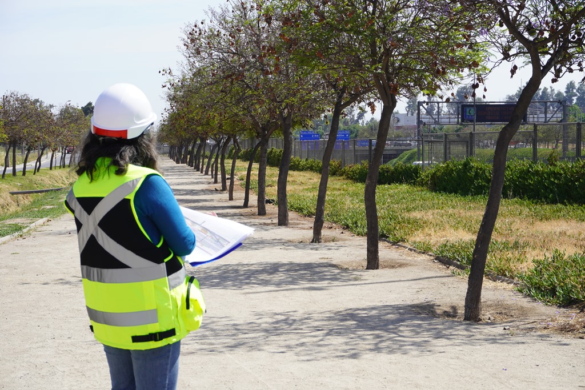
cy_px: 195
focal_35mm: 75
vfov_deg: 18.2
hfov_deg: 27.0
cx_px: 292
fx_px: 1219
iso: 100
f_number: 10
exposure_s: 1/125
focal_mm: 50
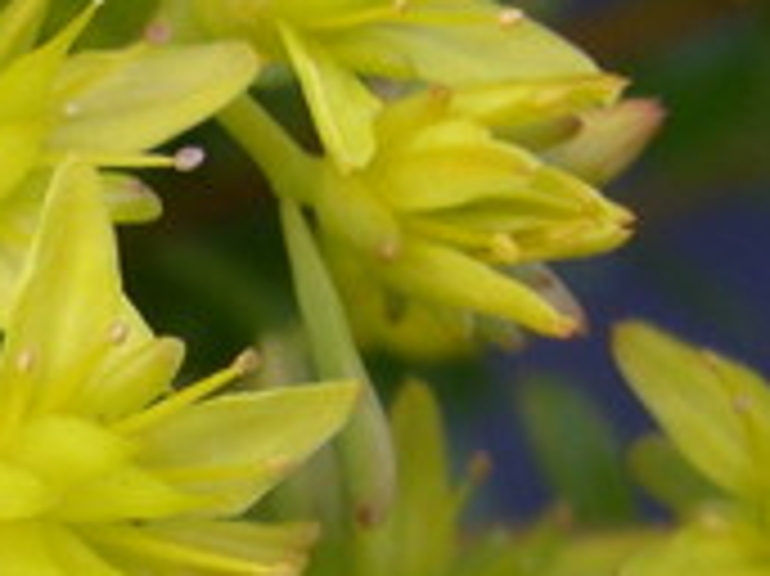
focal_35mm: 142
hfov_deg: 12.6
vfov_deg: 10.2
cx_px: -653
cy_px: 738
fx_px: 3156
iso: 100
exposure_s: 1/476
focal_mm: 8
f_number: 2.8
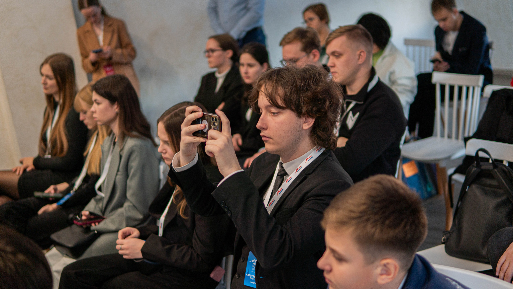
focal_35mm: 47
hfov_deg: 43.6
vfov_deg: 25.4
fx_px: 641
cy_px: 144
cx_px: 256
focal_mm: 30
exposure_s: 1/125
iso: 125
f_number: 1.4
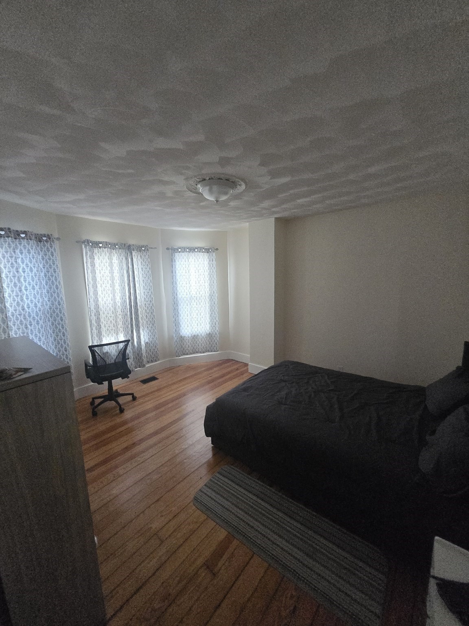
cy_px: 313
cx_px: 234
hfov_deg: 89.9
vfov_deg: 106.2
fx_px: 235
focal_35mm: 13
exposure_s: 1/60
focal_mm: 1.7
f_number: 2.2
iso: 800
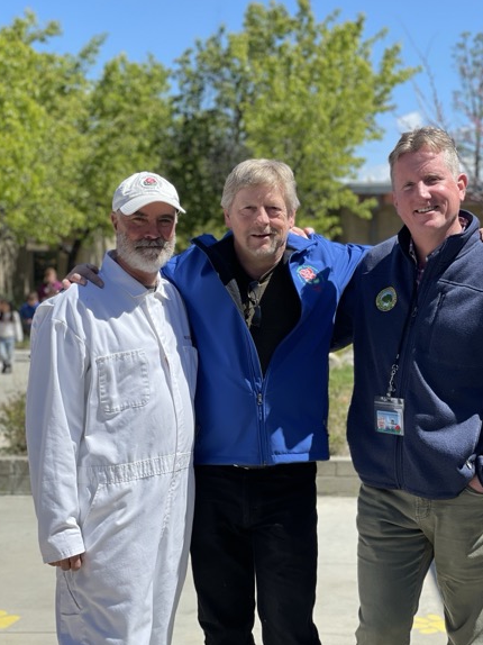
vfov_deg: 33.2
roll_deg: +0.8
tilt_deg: -3.3
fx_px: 1080
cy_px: 335
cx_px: 257
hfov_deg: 25.2
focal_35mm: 58
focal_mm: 6
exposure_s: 1/1497
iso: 32
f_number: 2
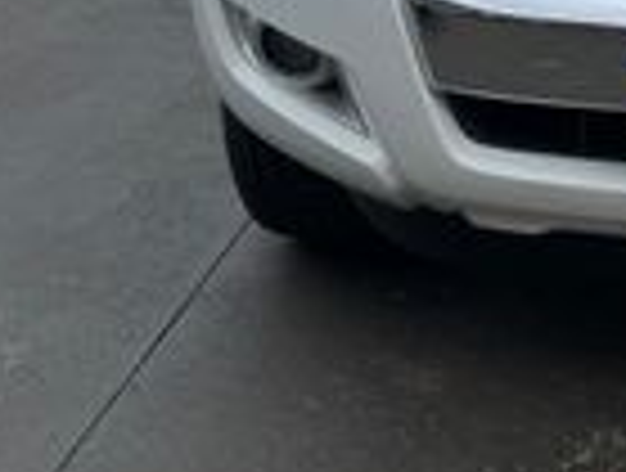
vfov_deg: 17.4
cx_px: 743
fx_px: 1469
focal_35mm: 81
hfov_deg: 22.3
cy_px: -103
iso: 80
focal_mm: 6.76
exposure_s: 1/5348
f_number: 1.78
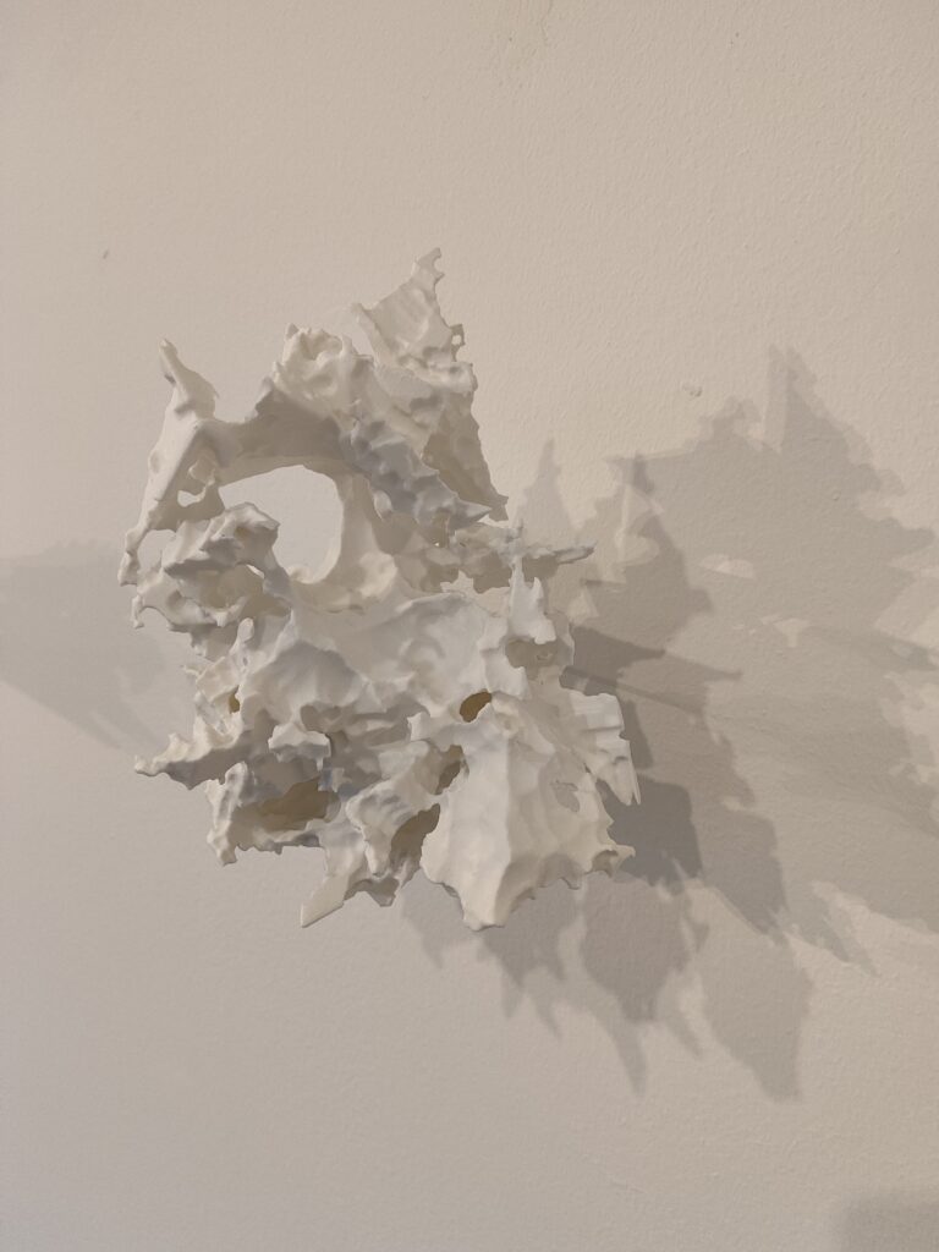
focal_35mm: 24
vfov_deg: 71.6
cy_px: 626
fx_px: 868
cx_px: 470
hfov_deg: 56.8
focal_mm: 5.89
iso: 1041
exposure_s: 1/100
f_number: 1.89
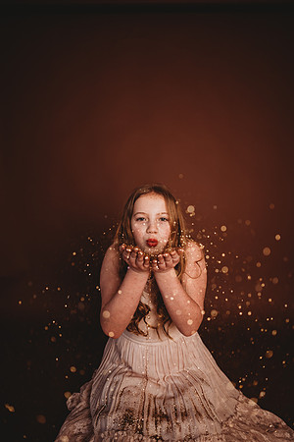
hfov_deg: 53.1
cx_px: 147
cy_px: 221
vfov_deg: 73.7
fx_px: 294
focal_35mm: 24
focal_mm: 24
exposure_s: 1/160
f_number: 2.2
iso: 100
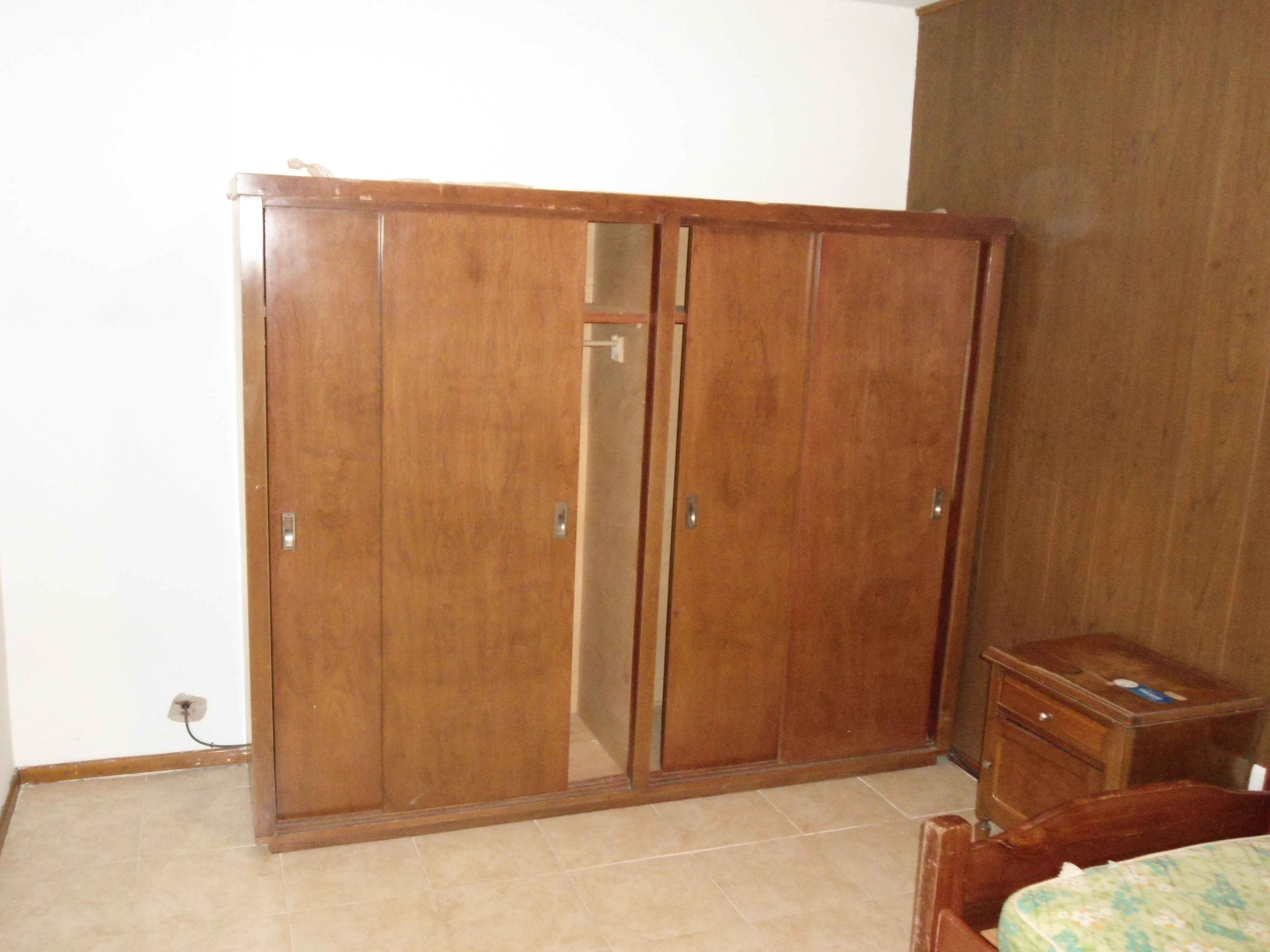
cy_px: 476
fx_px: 1137
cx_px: 635
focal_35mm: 31
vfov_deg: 45.4
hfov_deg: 58.4
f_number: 3
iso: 800
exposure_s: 1/40
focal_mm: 5.6
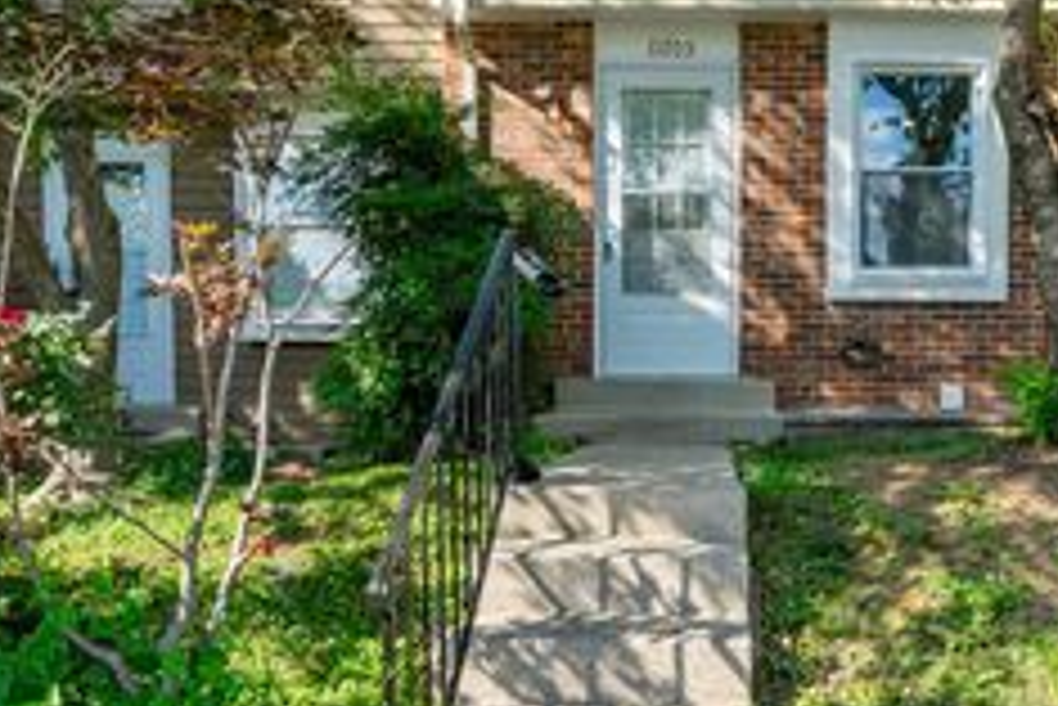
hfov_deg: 54.2
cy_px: 20
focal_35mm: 34
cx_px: 734
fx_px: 1000
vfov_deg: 35.6
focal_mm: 16
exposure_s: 1/400
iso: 400
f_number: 8
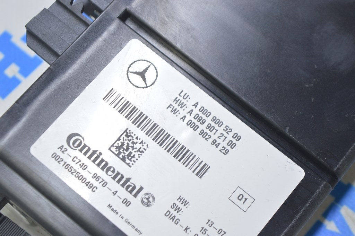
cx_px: 178
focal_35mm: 82
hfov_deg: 24.6
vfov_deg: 16.5
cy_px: 118
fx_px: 813
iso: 400
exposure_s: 1/20
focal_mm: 55
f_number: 5.6
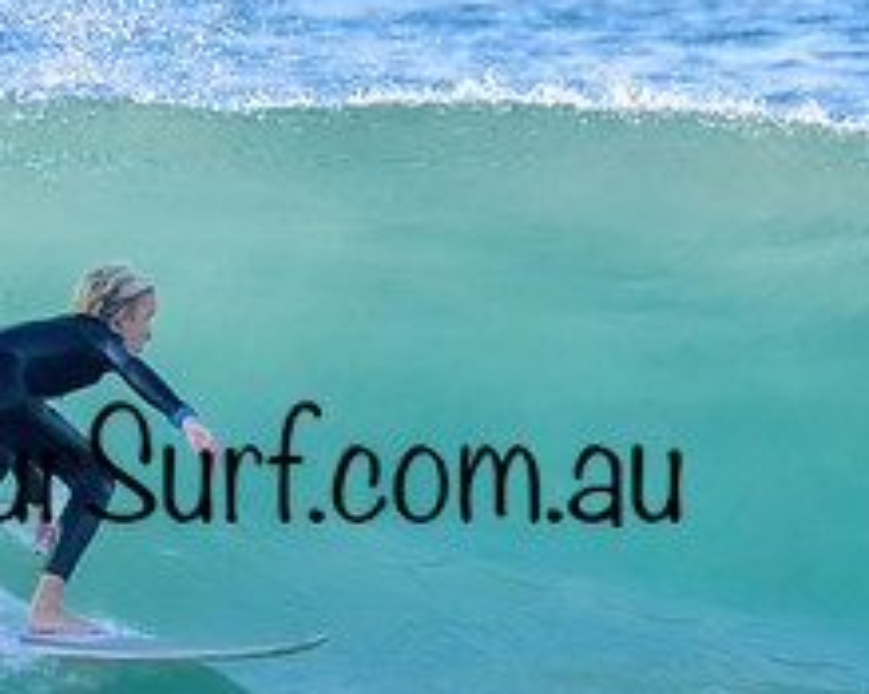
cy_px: 430
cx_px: 262
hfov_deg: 1.0
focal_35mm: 1987
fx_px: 51081
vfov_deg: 0.8
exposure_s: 1/2000
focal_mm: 800
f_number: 11
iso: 6400
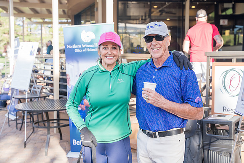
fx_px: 355
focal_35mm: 52
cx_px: 122
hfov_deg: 38.0
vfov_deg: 25.9
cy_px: 82
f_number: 4.5
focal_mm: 52.3
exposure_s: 1/400
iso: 500
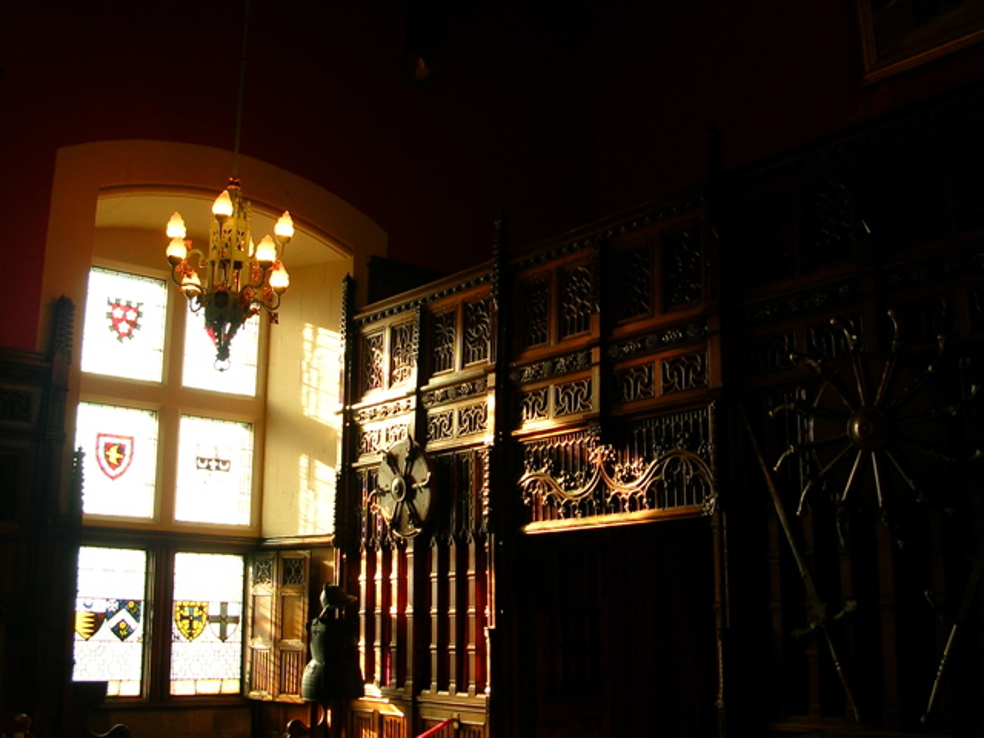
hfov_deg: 49.0
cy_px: 369
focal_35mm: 38
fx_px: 1080
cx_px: 492
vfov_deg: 37.7
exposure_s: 1/43.6
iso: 50
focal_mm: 5.8
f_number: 2.8
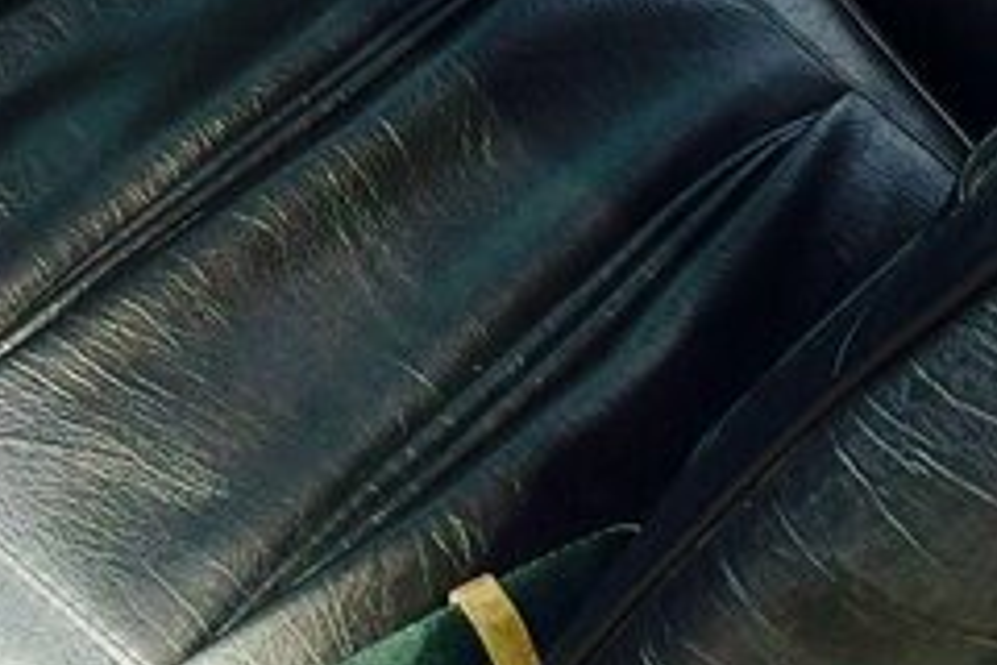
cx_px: 328
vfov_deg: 9.9
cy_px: -598
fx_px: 3600
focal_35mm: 130
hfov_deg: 15.7
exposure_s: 1/406
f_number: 2.2
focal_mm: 4.12
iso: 32
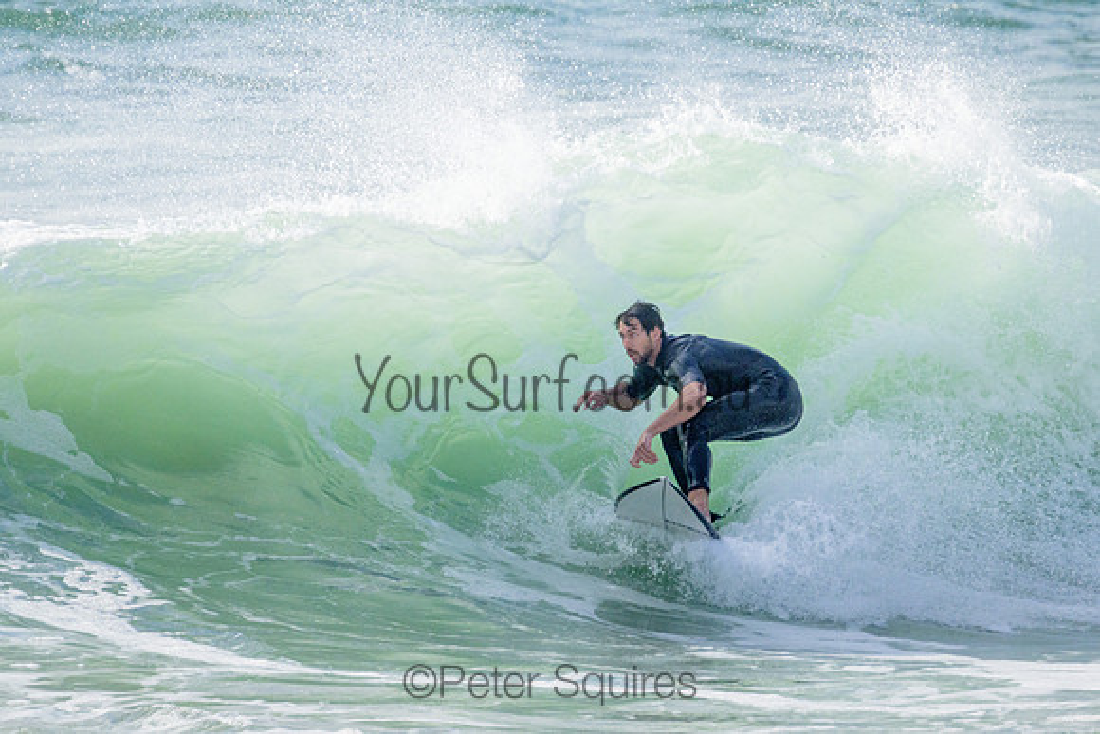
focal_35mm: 1047
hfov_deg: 2.0
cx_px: 495
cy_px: 254
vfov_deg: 1.3
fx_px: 31986
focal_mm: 800
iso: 900
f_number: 11
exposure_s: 1/2000
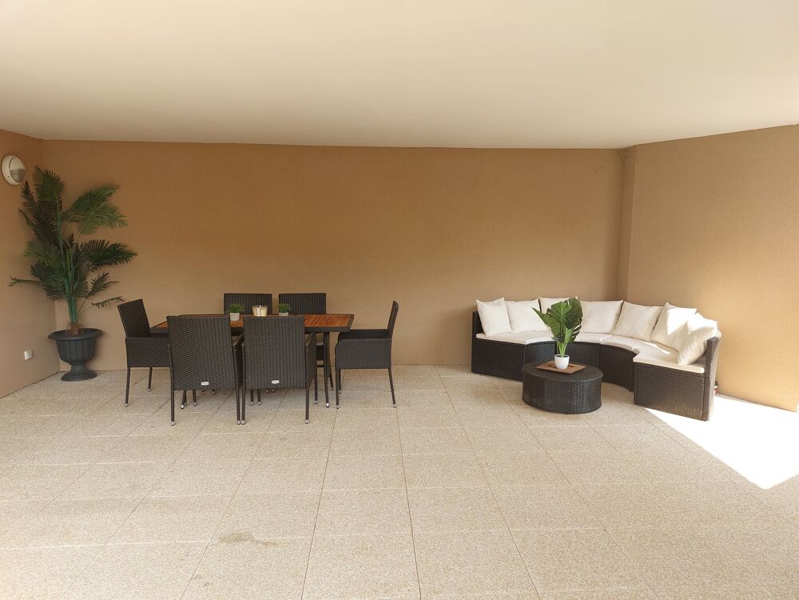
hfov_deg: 69.4
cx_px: 400
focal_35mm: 25
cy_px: 300
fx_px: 577
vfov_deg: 54.9
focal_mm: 5.23
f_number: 1.8
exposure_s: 1/141
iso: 25
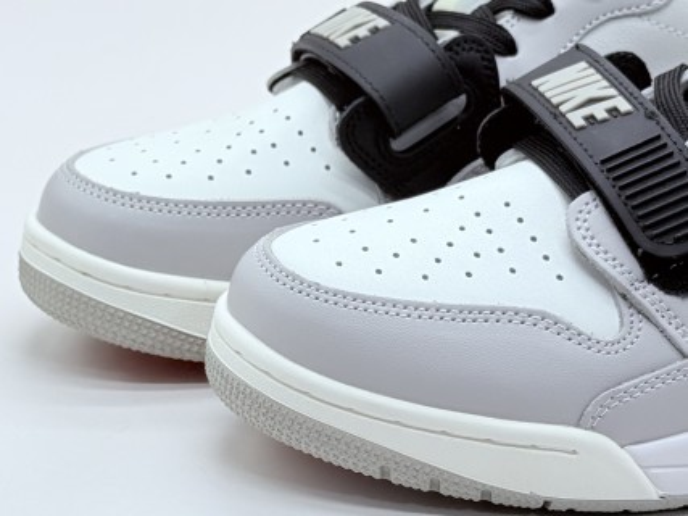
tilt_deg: -21.8
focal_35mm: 48
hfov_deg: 39.7
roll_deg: +0.9
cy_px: 258
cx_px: 344
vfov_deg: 30.3
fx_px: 954
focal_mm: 6.76
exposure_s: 1/646
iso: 64
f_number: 1.78
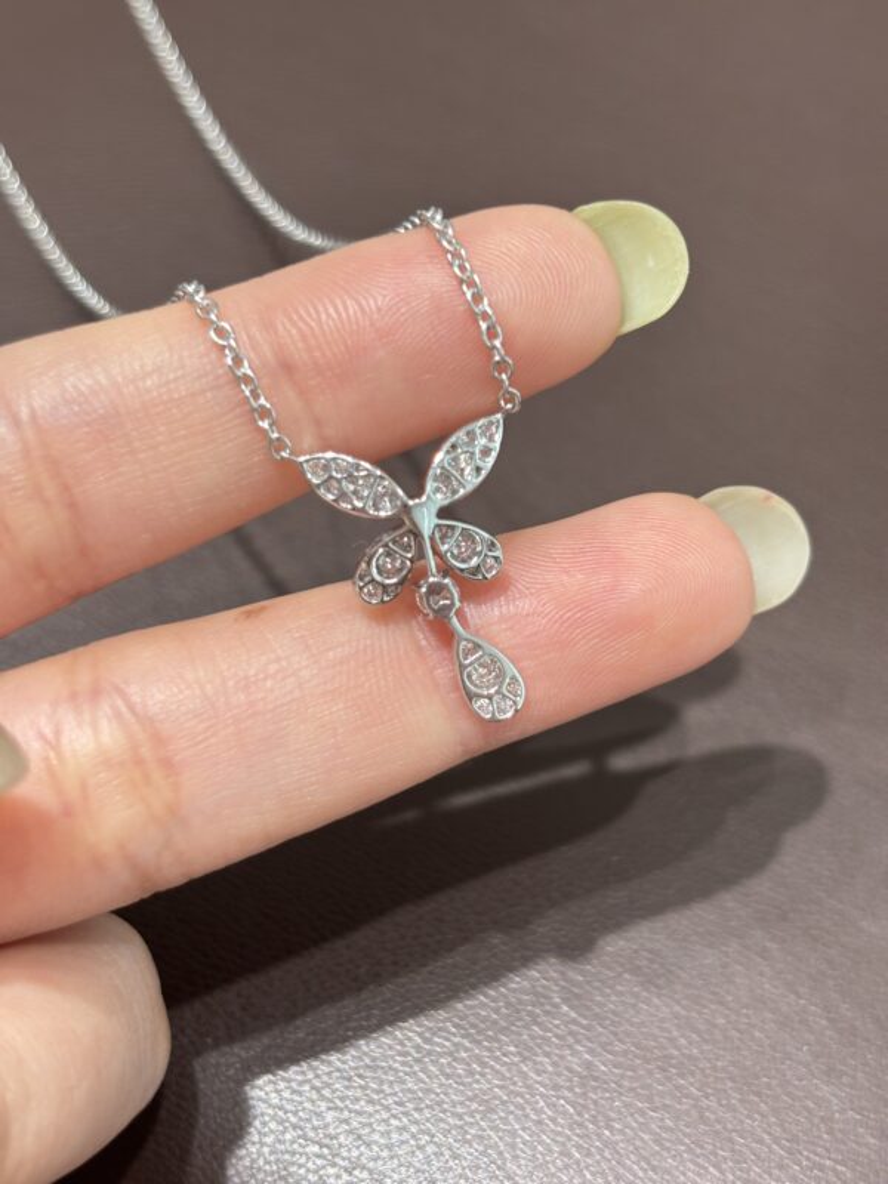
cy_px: 592
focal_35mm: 52
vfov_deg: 36.8
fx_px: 1779
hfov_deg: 28.0
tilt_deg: -58.1
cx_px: 444
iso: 50
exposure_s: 1/121
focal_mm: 5.96
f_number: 1.6
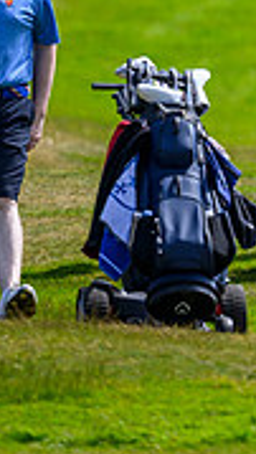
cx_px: 591
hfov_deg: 0.6
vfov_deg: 1.1
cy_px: 14
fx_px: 22875
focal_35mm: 1900
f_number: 4
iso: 500
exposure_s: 1/2500
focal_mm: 560
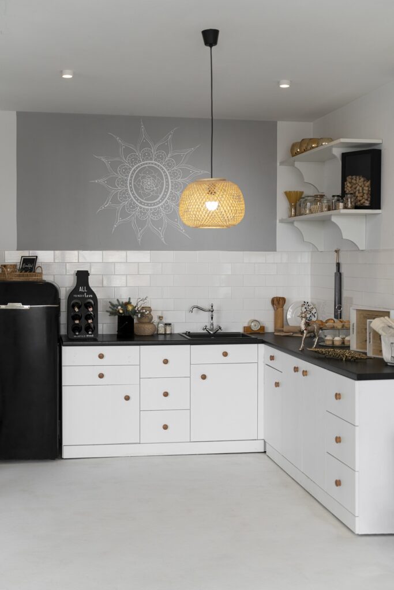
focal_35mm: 49
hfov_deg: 27.5
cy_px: 295
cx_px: 197
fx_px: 804
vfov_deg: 40.3
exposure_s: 1/250
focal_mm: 49
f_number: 2.8
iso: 250
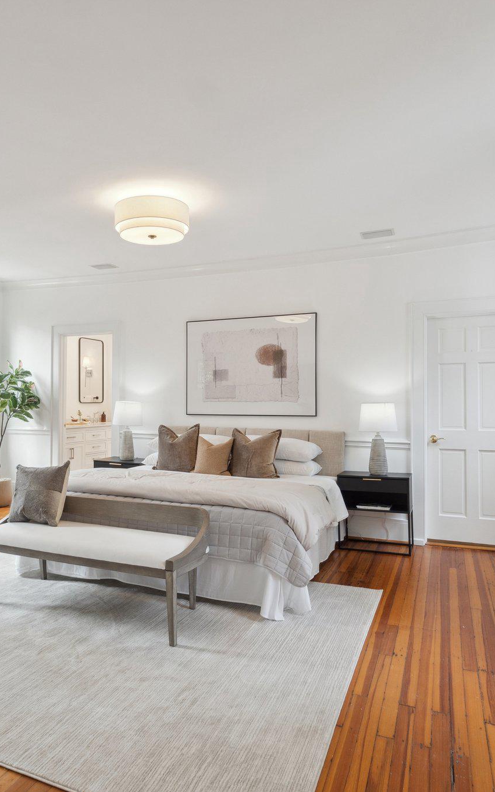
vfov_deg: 77.1
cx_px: 220
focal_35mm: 23
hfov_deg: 52.9
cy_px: 396
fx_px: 496
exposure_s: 1/30
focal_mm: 10
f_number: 7.1
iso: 200
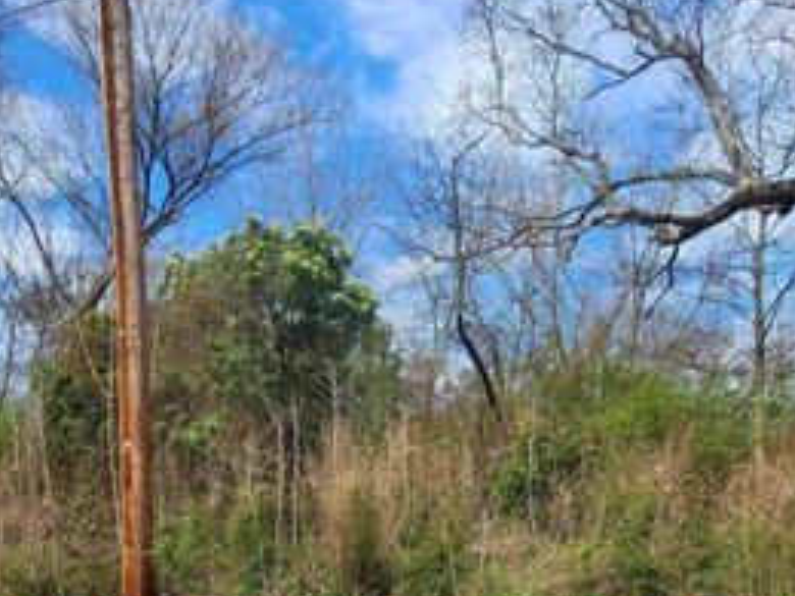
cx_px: 367
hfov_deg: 69.3
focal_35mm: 25
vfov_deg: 49.3
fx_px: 574
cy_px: 530
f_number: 2.2
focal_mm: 2.2
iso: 50
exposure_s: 1/722
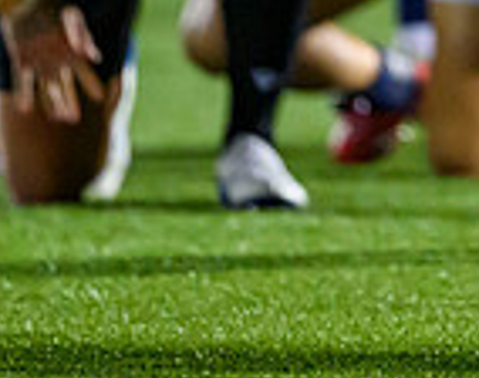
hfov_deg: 1.0
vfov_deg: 0.8
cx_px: 840
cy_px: -386
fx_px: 27000
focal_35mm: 1915
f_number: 2.8
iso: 8000
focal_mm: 400
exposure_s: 1/1250
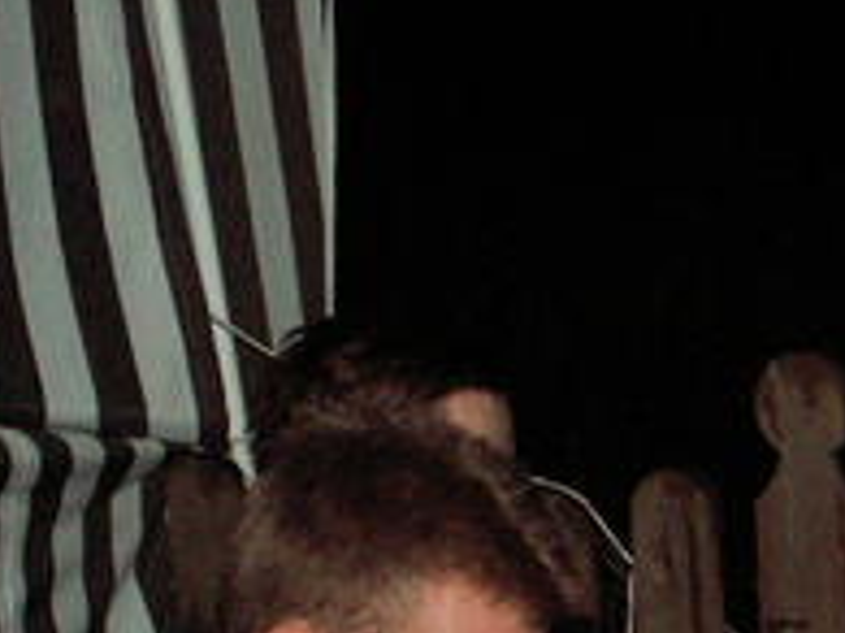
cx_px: 1209
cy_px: 1019
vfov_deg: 12.1
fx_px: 2806
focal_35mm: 115
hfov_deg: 15.9
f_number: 2.8
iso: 160
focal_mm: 5.86
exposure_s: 1/40
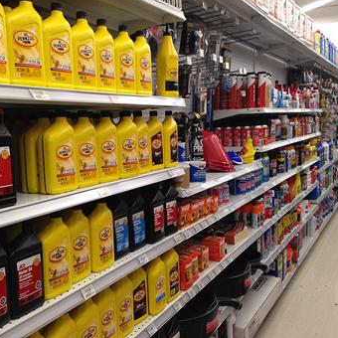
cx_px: 150
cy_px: 165
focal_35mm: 40
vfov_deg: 41.9
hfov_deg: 41.8
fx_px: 442
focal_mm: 4.12
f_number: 2.4
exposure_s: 1/20
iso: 64
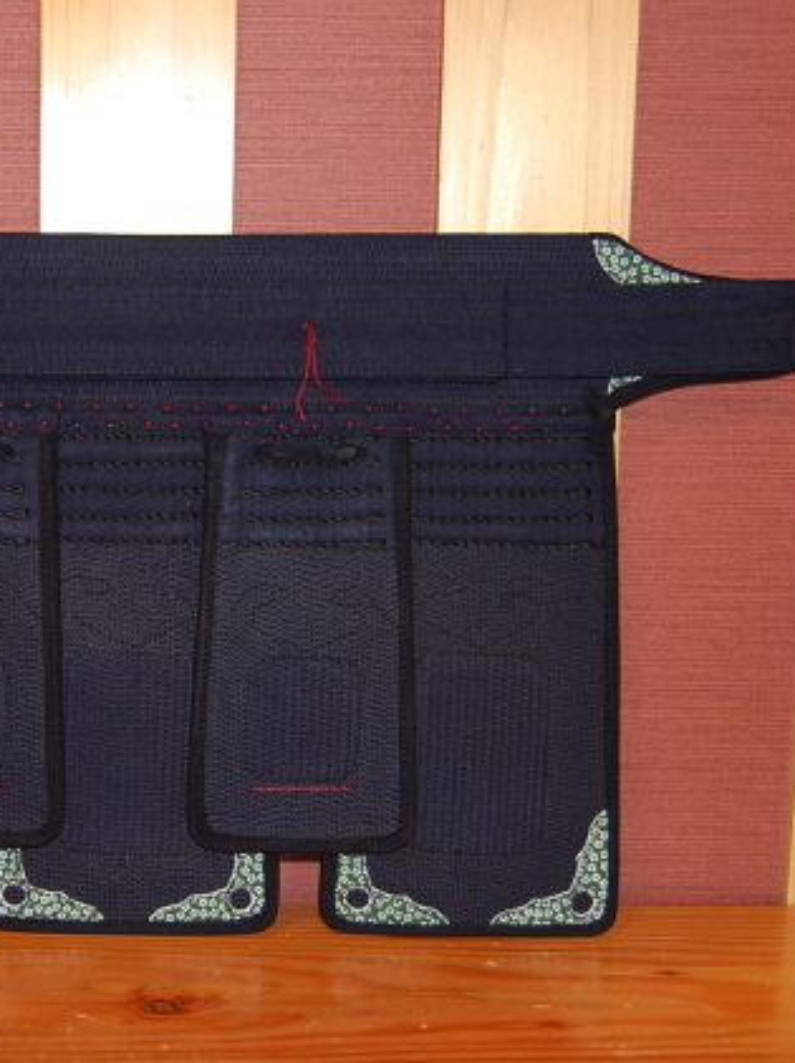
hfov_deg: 25.0
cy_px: 534
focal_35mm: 57
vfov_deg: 33.8
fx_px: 1748
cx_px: 103
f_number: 4.2
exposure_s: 1/60
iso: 400
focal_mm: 26
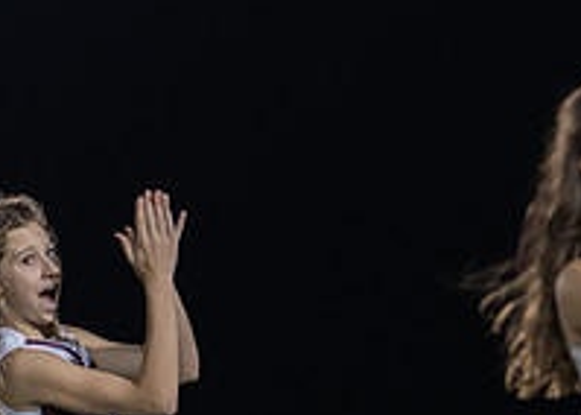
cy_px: 553
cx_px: 93
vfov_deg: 5.0
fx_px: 4751
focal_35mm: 288
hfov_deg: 7.0
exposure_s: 1/1000
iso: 500
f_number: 1.2
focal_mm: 50
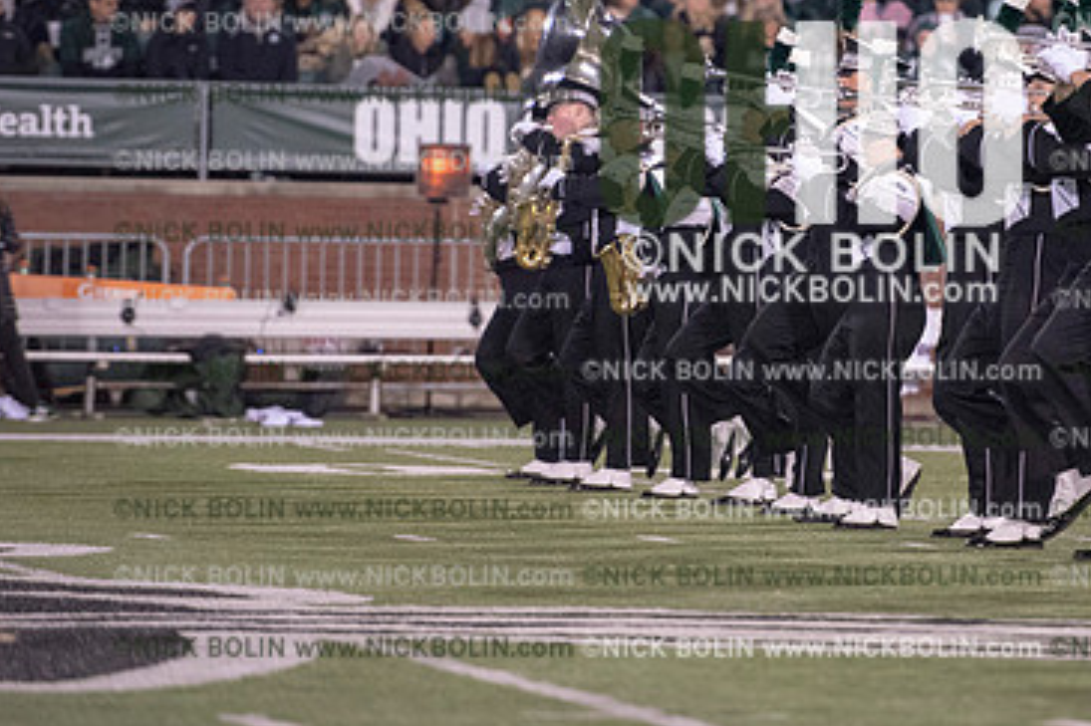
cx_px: 810
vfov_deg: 4.3
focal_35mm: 318
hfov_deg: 6.5
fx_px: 9632
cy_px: 163
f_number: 3.2
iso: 5000
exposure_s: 1/1250
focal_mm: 200
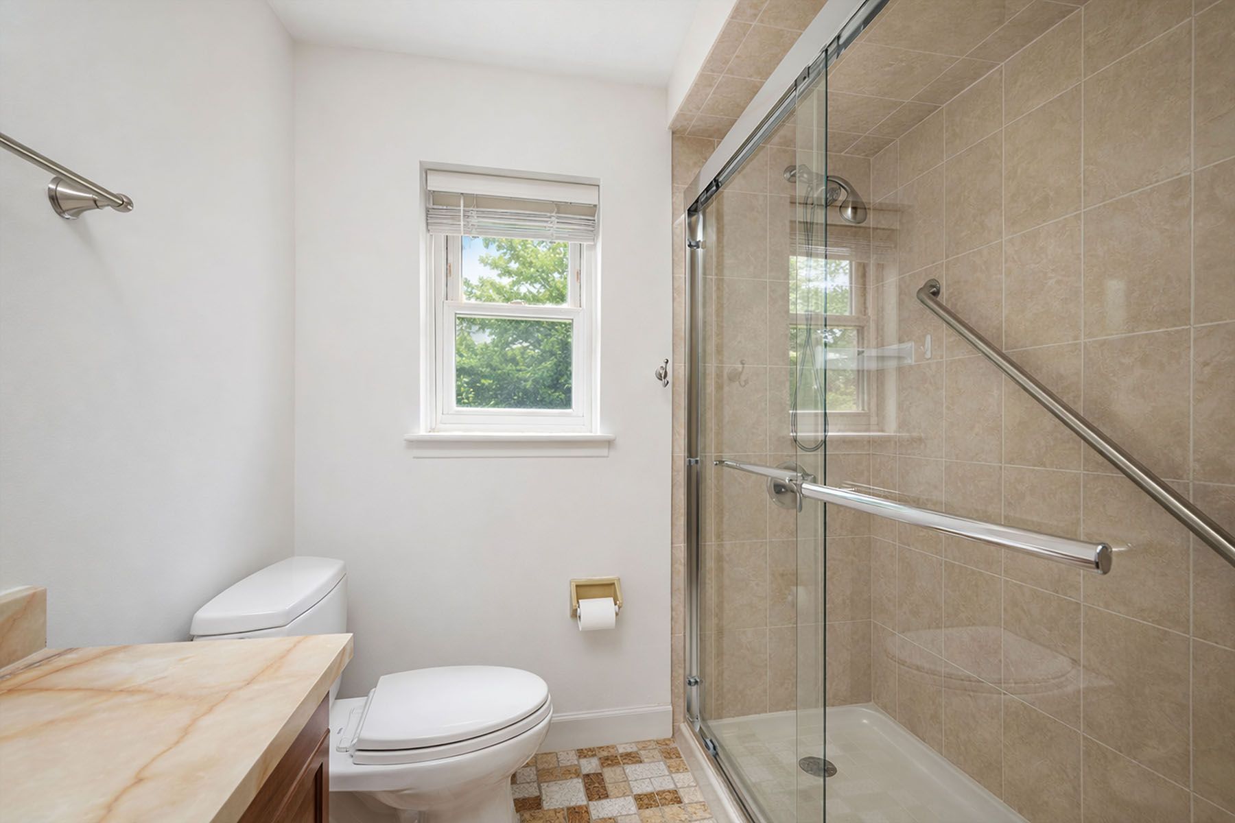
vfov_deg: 73.7
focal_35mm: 16
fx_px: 549
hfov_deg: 96.7
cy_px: 412
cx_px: 618
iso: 64
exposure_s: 1/80
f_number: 6.3
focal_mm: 16
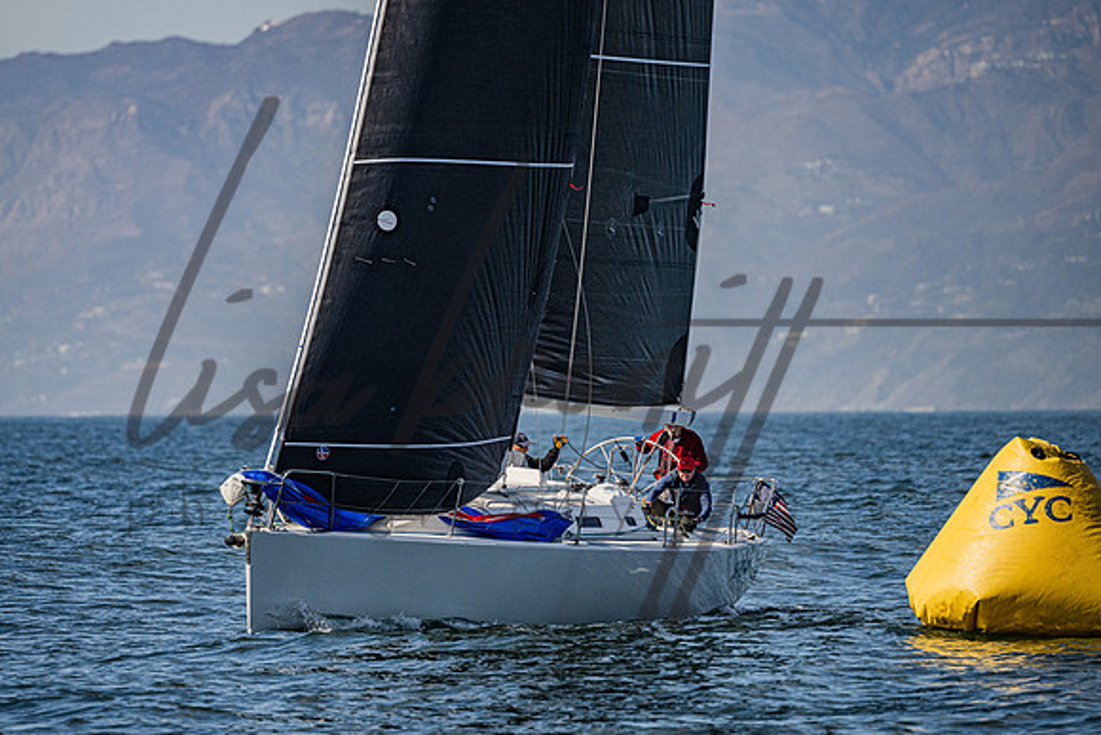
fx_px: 14251
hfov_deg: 4.4
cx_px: 460
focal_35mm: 466
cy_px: 345
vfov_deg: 3.0
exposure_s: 1/4000
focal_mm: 400
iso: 320
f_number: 5.6
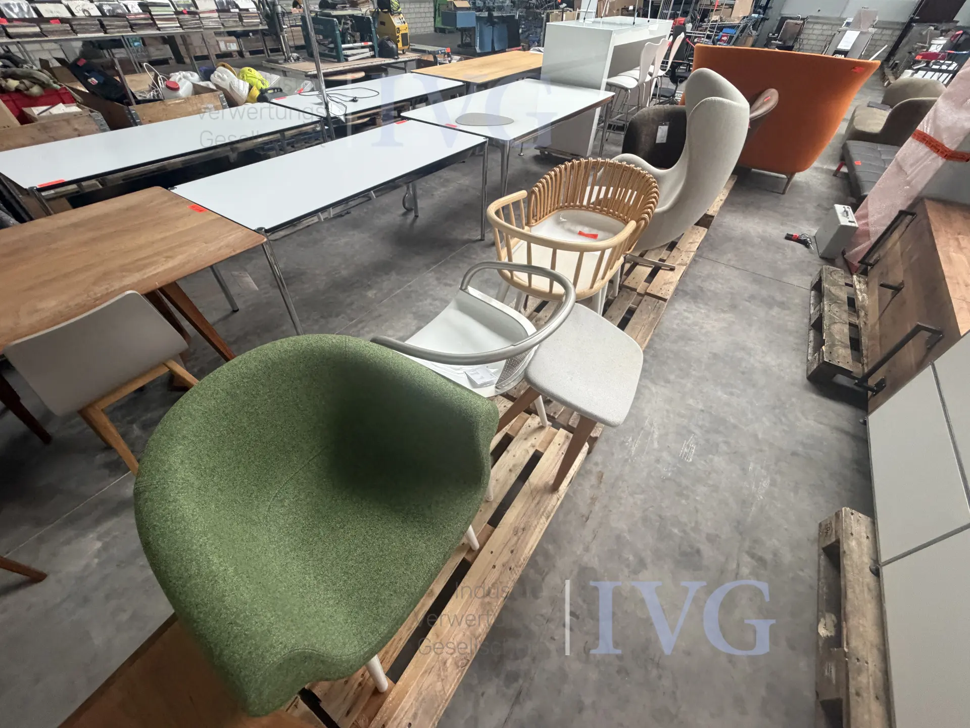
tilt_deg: -44.4
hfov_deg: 102.1
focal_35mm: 14
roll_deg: -0.5
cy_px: 364
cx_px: 485
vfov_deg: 85.7
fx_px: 392
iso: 320
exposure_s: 1/89
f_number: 2.2
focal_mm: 2.22
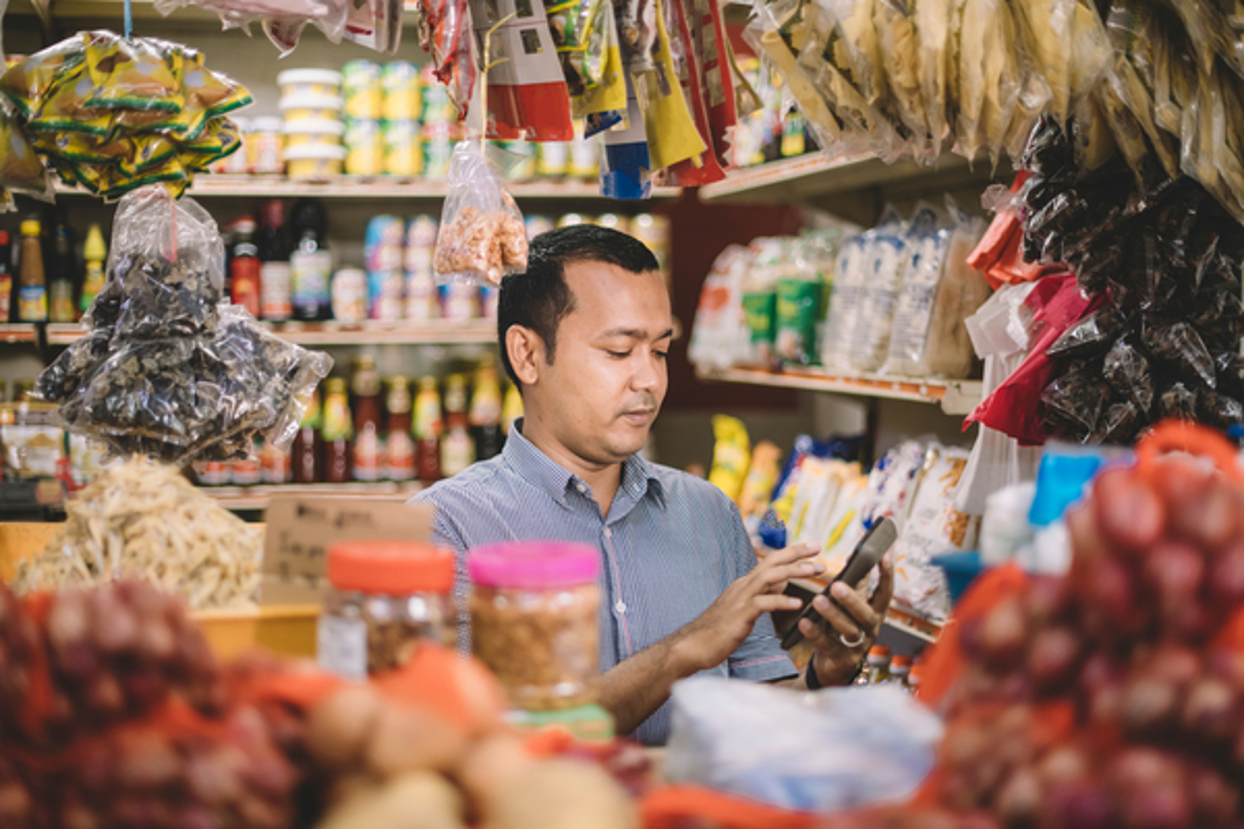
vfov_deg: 27.0
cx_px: 622
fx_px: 1728
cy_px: 414
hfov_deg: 39.6
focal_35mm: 50
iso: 1000
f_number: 1.4
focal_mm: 50
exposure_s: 1/125
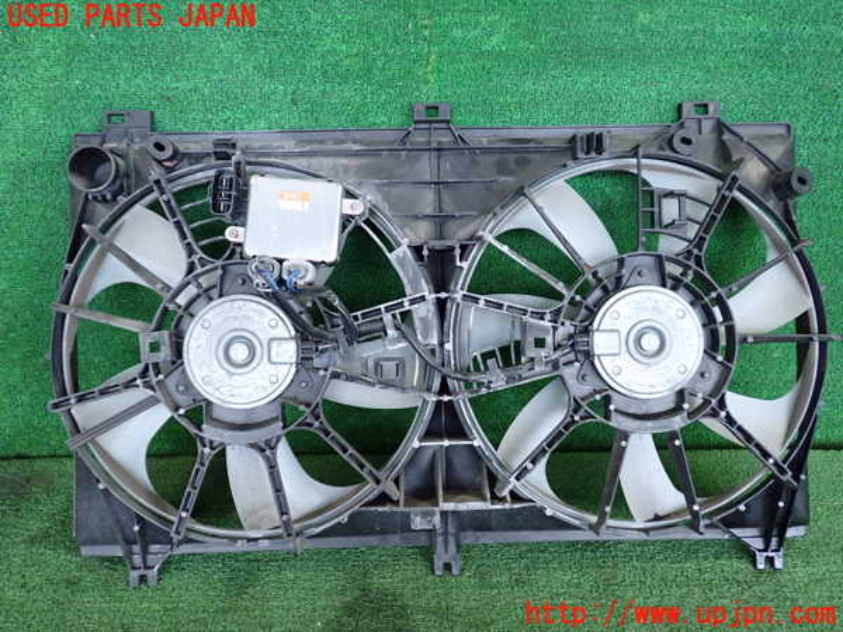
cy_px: 316
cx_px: 422
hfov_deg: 60.0
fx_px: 731
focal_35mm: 30
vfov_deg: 46.8
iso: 800
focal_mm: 5.4
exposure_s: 1/125
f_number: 2.3
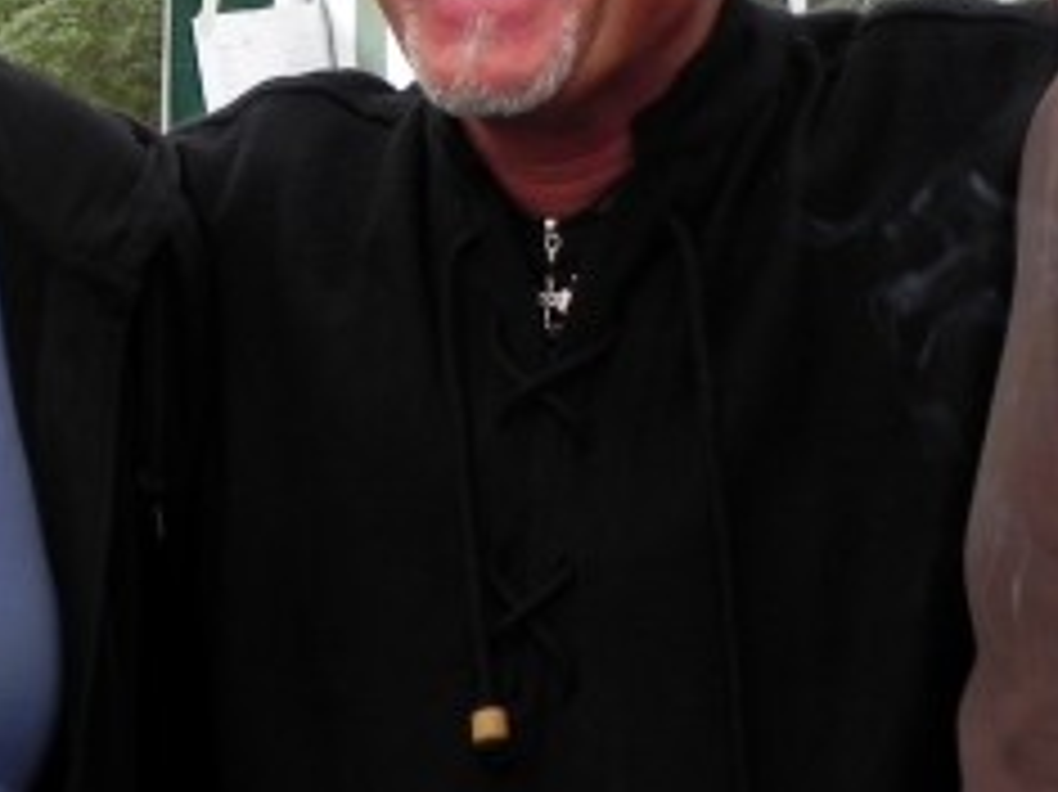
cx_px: 635
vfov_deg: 9.3
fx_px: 4827
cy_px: -63
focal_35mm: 158
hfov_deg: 12.5
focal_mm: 10.3
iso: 160
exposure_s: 1/54.4
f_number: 3.5
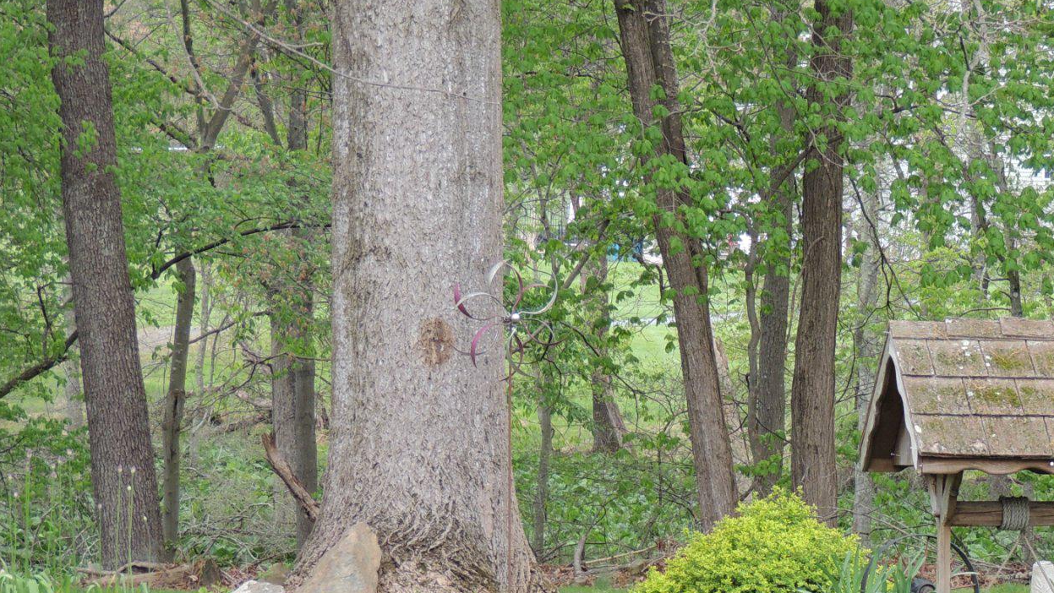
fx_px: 4500
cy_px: 571
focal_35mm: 161
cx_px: 795
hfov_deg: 13.3
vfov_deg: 7.5
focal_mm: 16
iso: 100
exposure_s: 1/100
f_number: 4.1
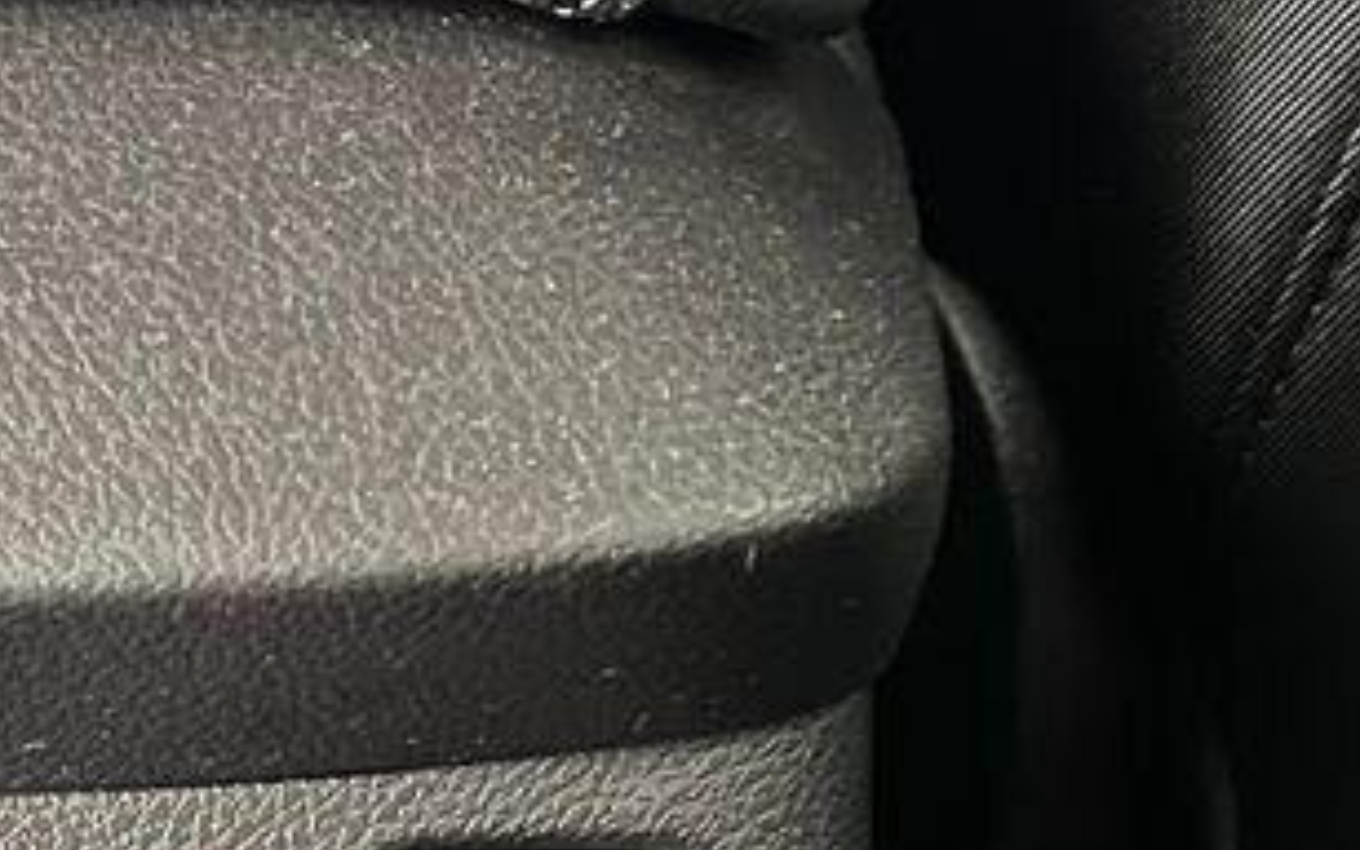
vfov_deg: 13.7
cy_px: 1124
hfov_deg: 21.3
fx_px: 3411
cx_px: -159
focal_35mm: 92
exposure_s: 1/11
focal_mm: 5.1
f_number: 1.6
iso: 640
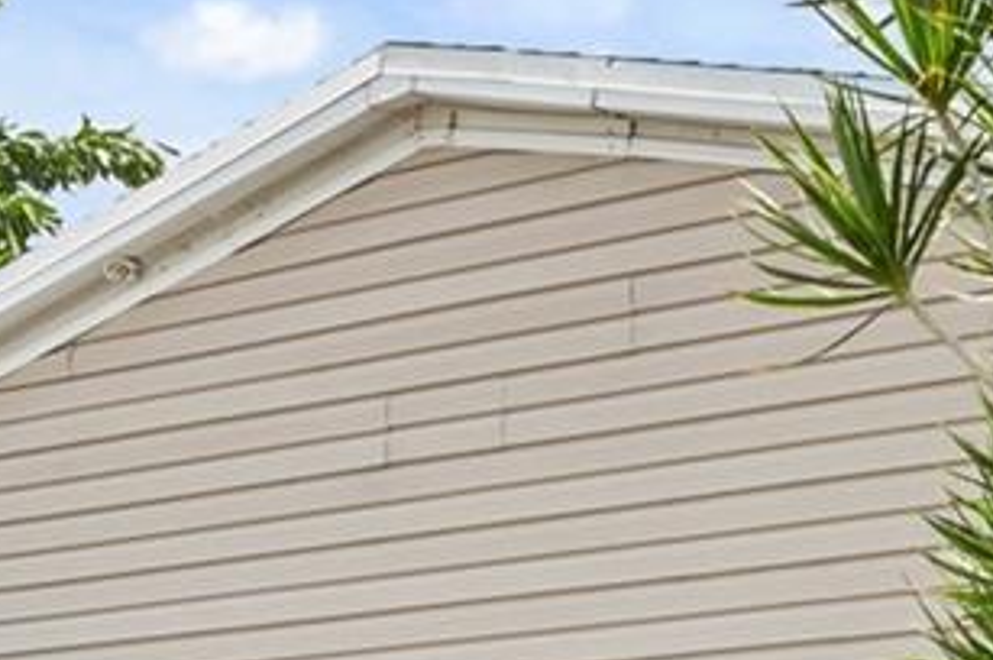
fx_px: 3378
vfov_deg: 10.7
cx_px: 1216
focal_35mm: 123
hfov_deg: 16.0
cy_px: 1032
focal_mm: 23.5
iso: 250
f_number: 14
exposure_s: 1/200
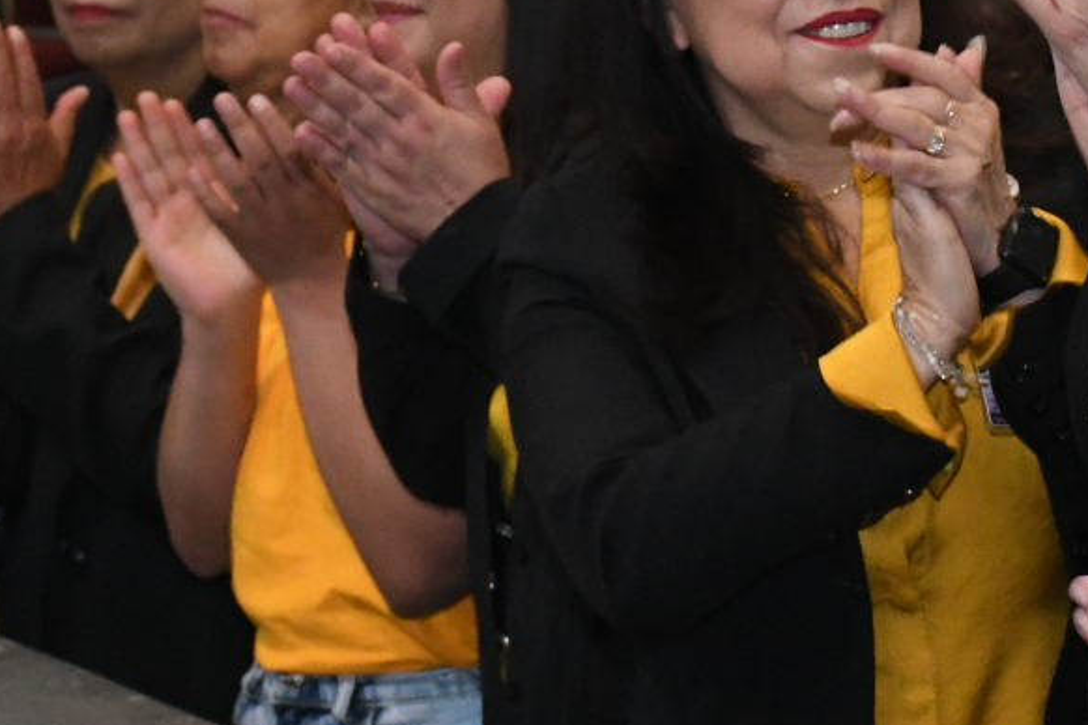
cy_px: 118
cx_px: 937
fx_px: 7071
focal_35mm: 234
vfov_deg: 5.9
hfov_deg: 8.8
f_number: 7.1
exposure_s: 1/125
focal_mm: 56
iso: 6400
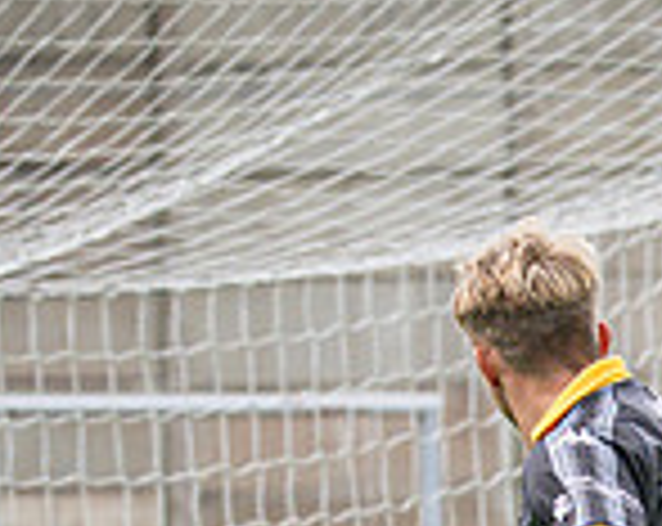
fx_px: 23054
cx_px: 978
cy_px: 890
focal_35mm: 1179
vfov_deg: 1.3
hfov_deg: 1.6
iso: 400
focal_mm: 135
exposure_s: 1/1000
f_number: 4
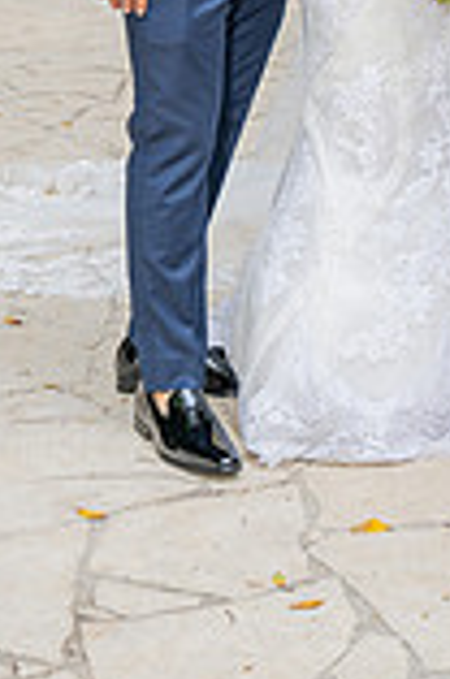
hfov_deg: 11.9
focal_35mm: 112
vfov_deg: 17.1
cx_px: 537
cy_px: -221
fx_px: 2109
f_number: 4.5
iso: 200
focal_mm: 39
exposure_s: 1/200
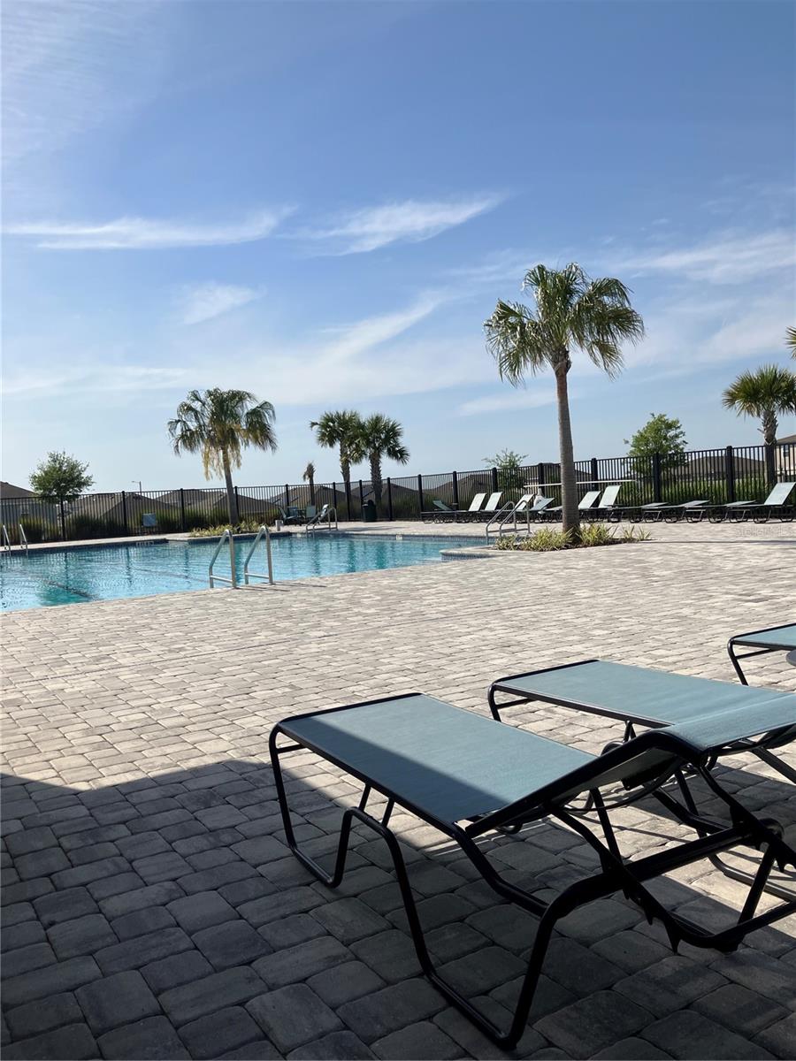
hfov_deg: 49.7
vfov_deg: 63.4
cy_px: 530
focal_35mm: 28
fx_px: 858
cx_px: 398
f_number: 1.8
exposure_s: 1/3472
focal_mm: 3.99
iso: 32
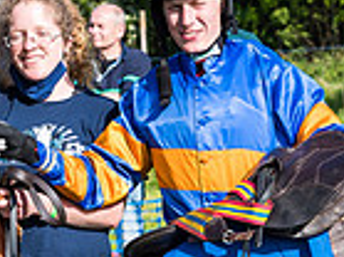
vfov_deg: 5.9
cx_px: 181
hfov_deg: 8.0
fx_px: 2472
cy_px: 309
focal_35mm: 249
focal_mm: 62
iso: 250
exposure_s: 1/640
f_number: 5
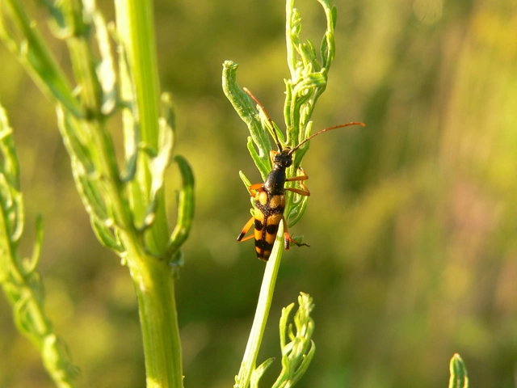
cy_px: 194
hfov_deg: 24.7
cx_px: 258
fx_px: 1180
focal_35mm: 79
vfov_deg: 18.7
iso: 100
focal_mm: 13.2
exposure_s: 1/125
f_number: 4
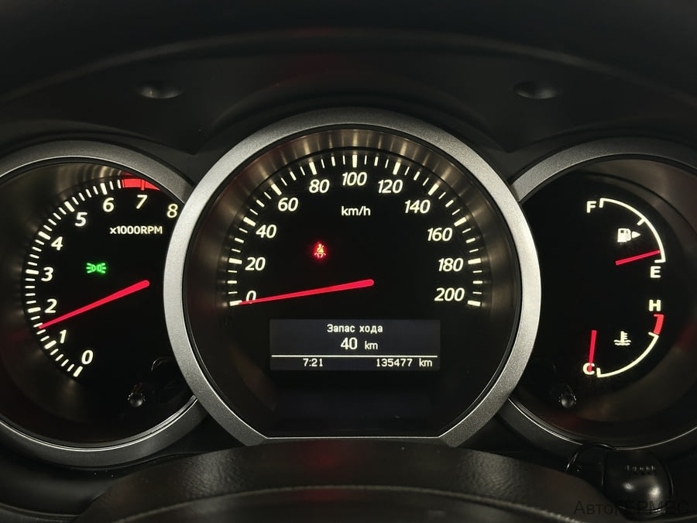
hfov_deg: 39.7
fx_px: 966
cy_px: 262
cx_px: 348
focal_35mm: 48
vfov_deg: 30.3
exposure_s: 1/33
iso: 200
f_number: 1.78
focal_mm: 6.86
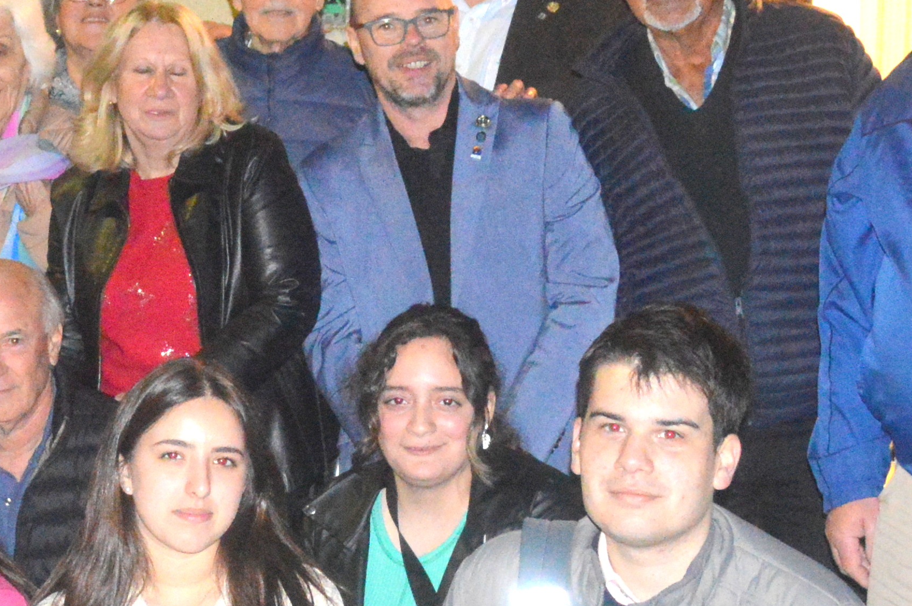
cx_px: 134
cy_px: 352
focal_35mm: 117
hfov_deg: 17.3
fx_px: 2961
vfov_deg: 11.7
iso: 3200
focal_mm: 22
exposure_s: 1/60
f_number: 3.8
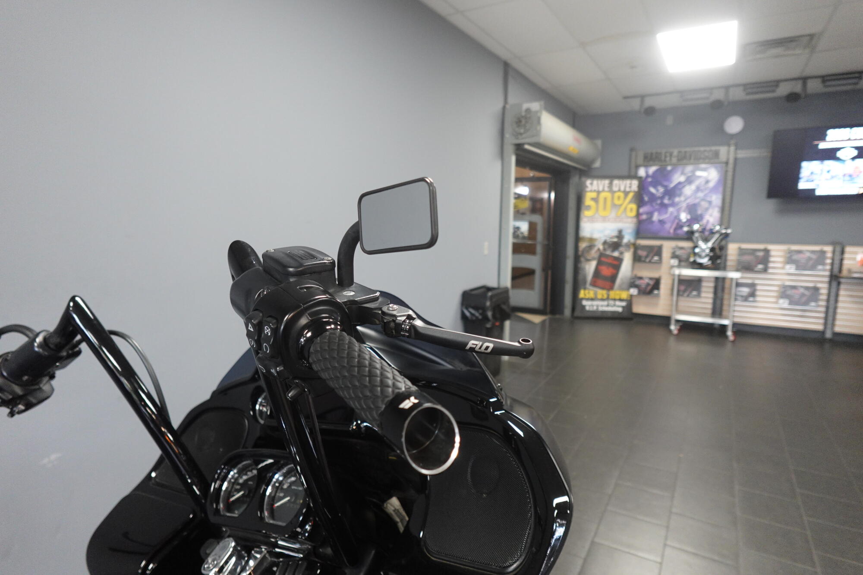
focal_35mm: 20
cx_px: 432
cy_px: 288
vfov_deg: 61.9
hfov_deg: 84.0
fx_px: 479
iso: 800
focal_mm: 7.6
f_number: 2
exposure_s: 1/80
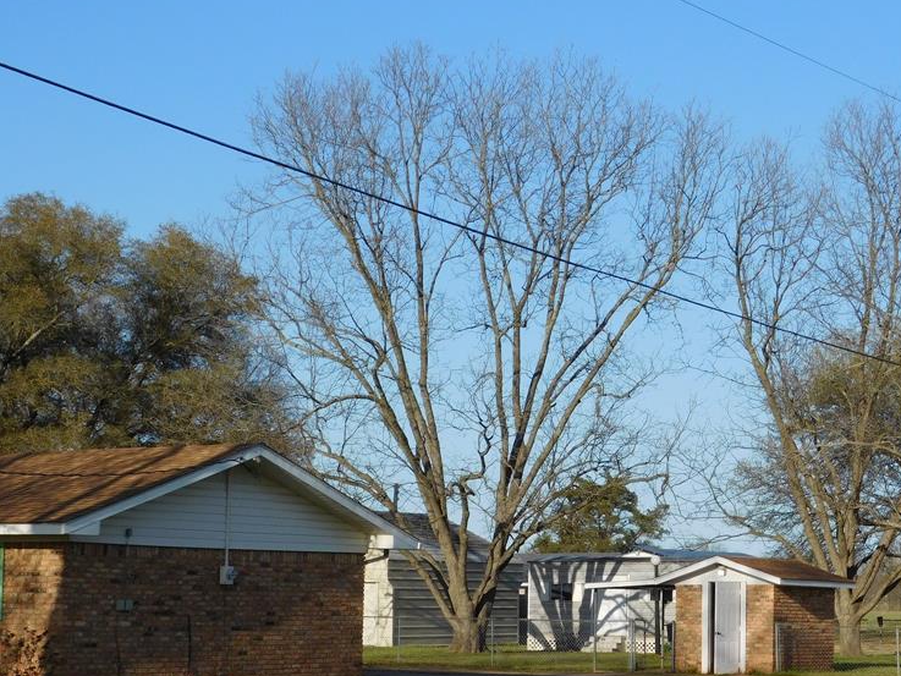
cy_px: 457
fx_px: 2135
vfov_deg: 17.9
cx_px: 566
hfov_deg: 23.8
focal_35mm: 82
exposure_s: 1/1250
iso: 125
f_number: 4
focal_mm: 10.4
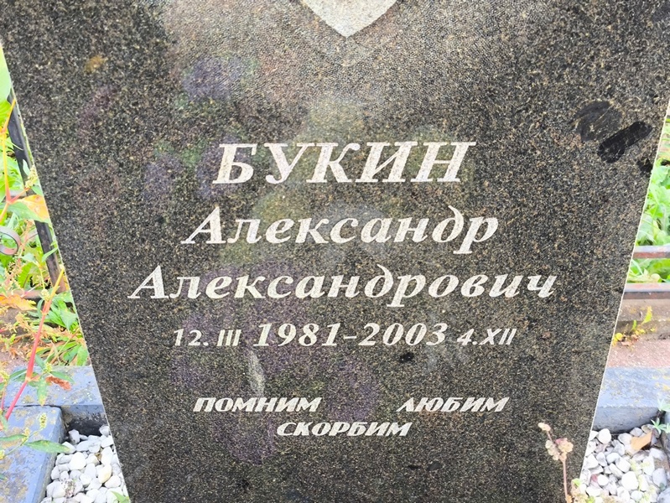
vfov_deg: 29.1
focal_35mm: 50
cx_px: 335
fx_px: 968
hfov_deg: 38.2
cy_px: 252
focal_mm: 4.71
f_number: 1.7
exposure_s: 1/120
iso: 80
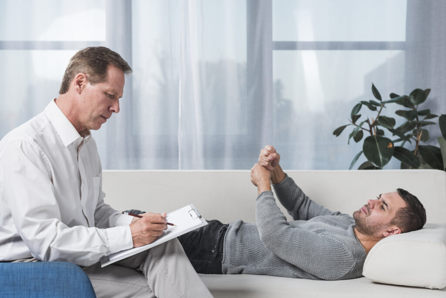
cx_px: 223
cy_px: 149
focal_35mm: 50
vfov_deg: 27.0
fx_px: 619
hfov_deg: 39.6
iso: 160
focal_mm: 50
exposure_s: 1/160
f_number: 4.5
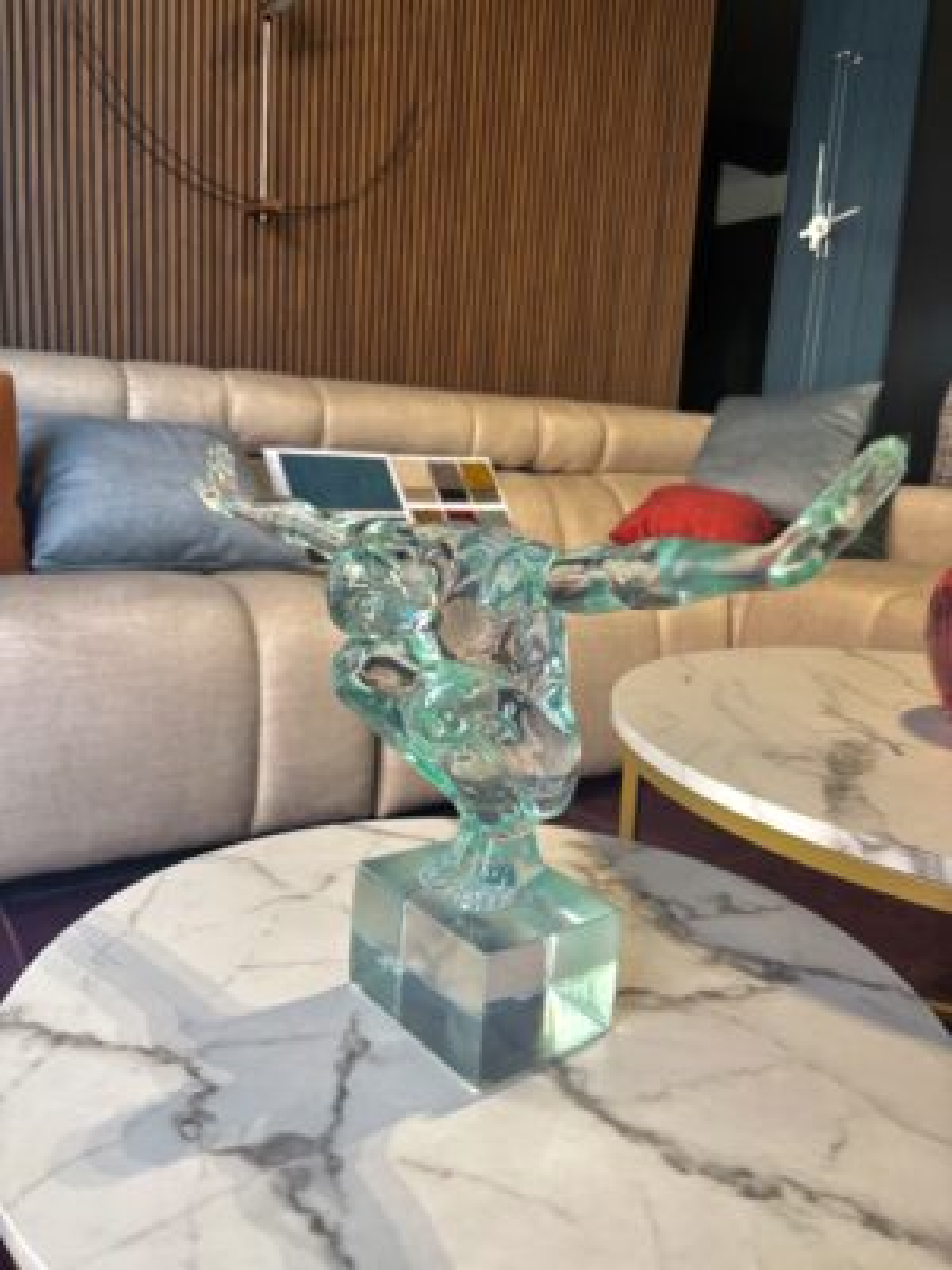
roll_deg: -3.3
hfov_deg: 53.1
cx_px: 476
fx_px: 953
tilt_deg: -13.1
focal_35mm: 26
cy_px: 635
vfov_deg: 67.3
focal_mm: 5.96
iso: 80
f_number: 1.6
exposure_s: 1/100
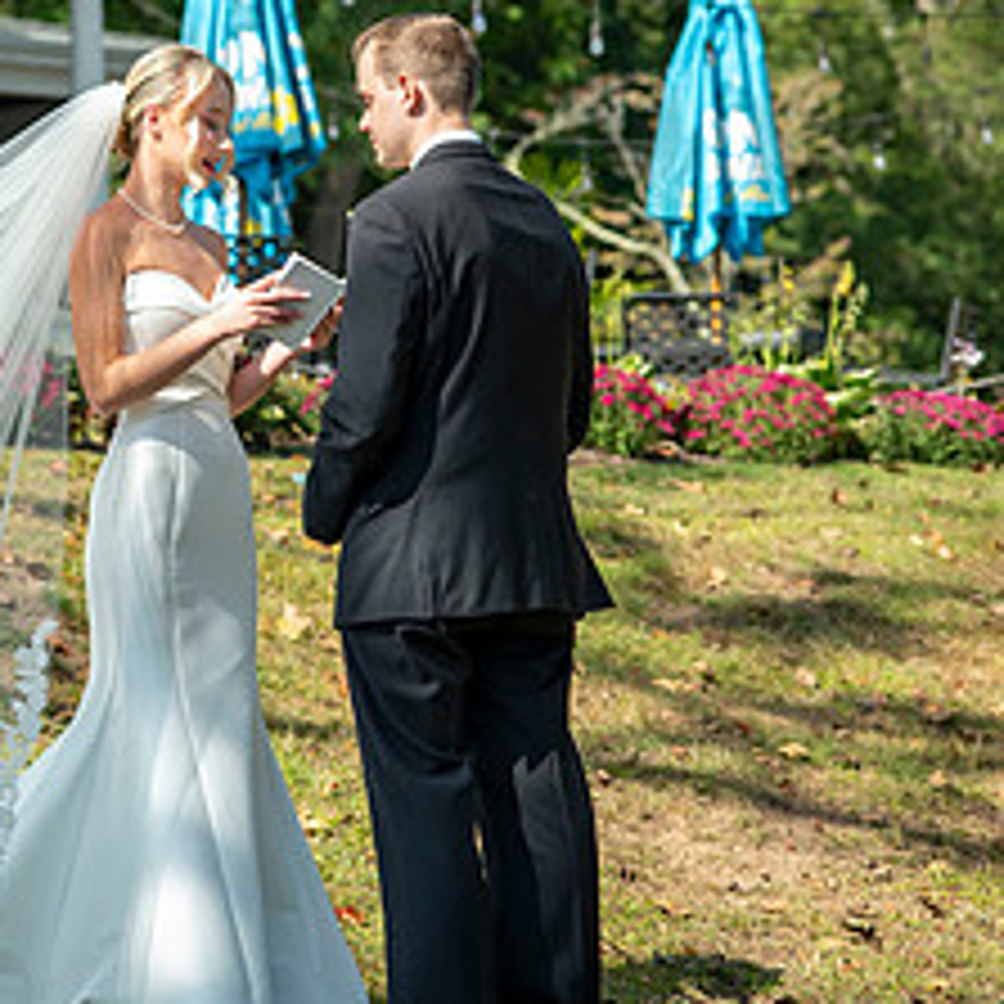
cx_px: 176
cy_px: 293
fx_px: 4561
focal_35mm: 139
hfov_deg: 12.5
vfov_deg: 12.5
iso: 1000
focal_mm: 62
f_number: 2.8
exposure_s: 1/8000
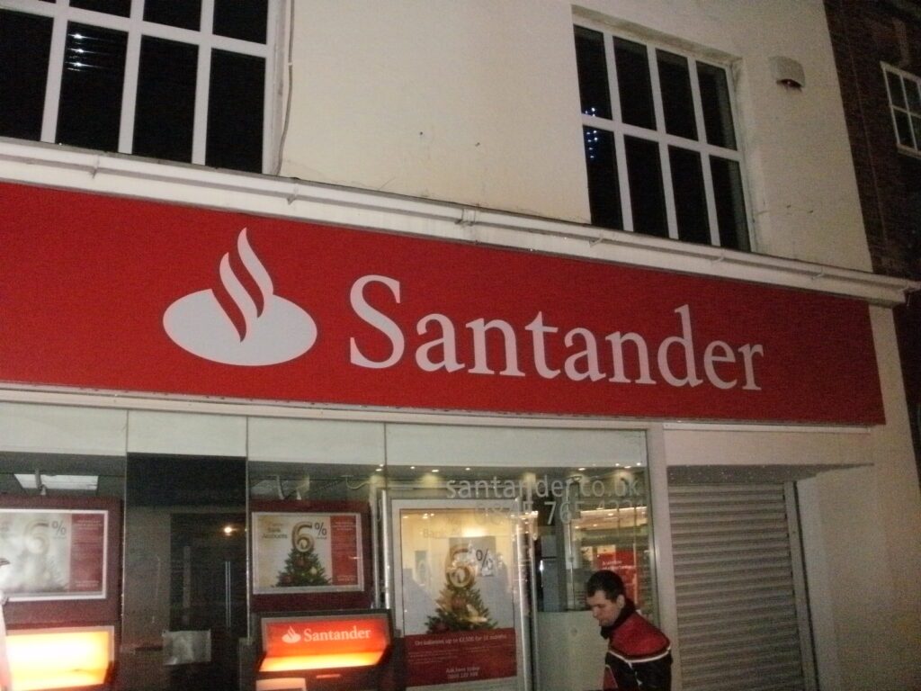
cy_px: 346
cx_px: 460
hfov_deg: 51.4
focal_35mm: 36
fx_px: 958
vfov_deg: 39.7
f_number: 3.5
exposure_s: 1/30
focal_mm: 6.3
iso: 640
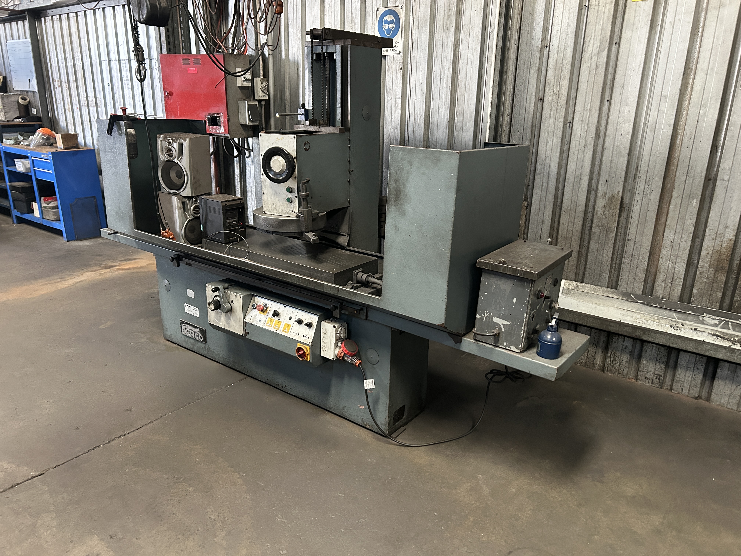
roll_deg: -1.2
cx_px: 370
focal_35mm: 26
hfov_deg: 67.3
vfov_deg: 53.1
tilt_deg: -17.9
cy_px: 278
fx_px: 557
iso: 500
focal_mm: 5.7
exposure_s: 1/60
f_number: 1.5
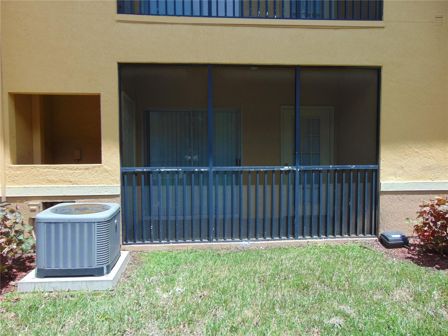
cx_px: 224
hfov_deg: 69.4
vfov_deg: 54.9
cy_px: 168
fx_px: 324
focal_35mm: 25
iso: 80
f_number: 3
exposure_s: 1/640
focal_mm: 4.5
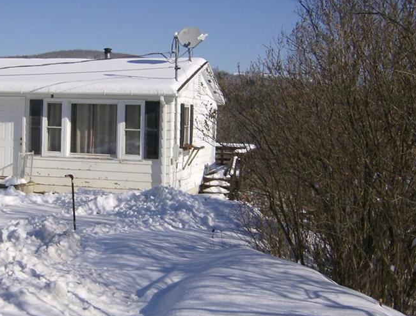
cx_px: 113
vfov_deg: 26.3
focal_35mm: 56
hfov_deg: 33.6
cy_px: 136
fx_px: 676
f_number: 4.7
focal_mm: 6
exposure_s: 1/2000
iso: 100
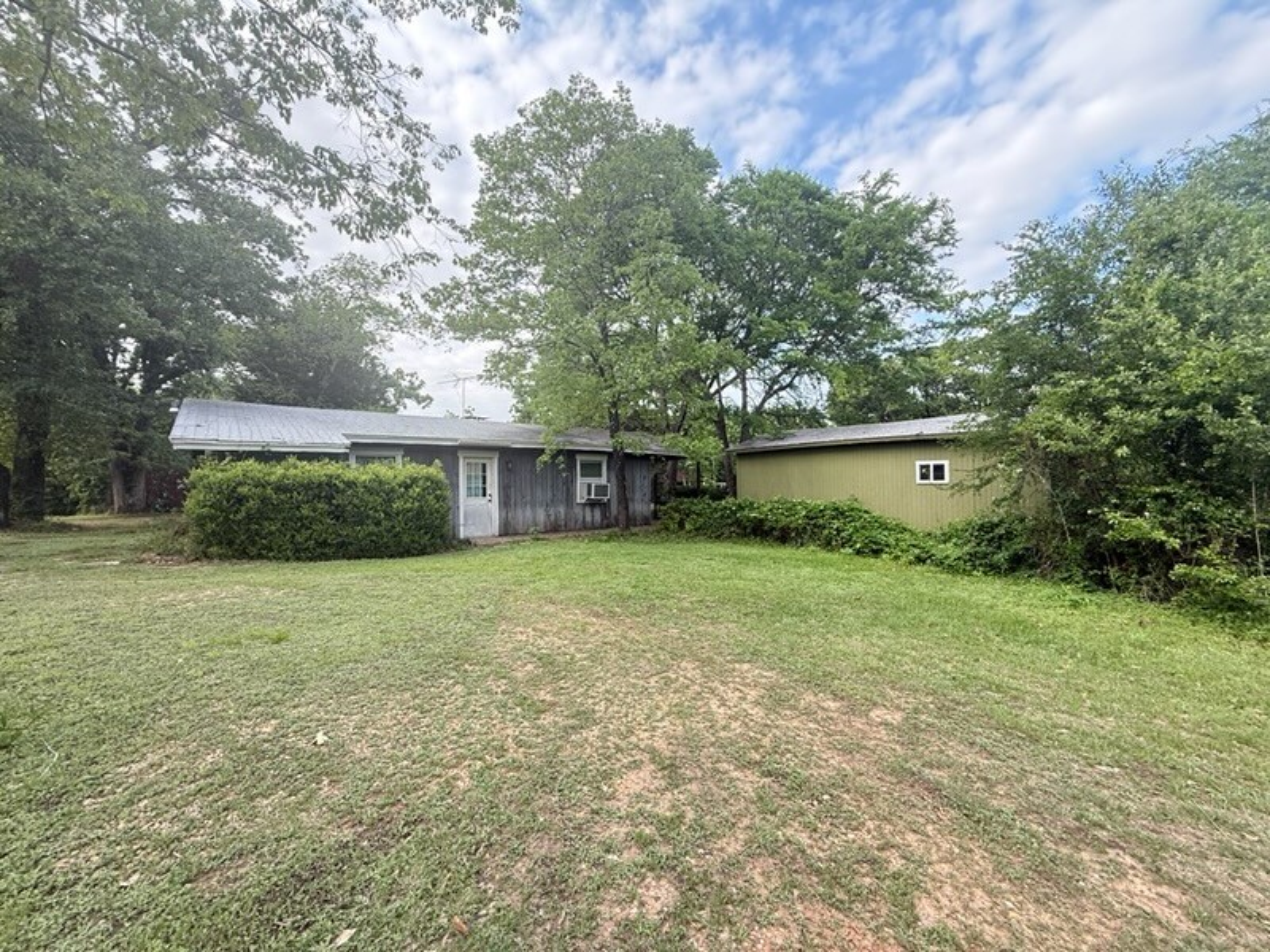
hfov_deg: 102.1
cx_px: 635
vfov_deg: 85.7
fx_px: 514
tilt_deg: +1.5
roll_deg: +0.8
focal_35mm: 14
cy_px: 476
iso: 64
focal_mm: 2.22
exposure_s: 1/179
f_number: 2.2
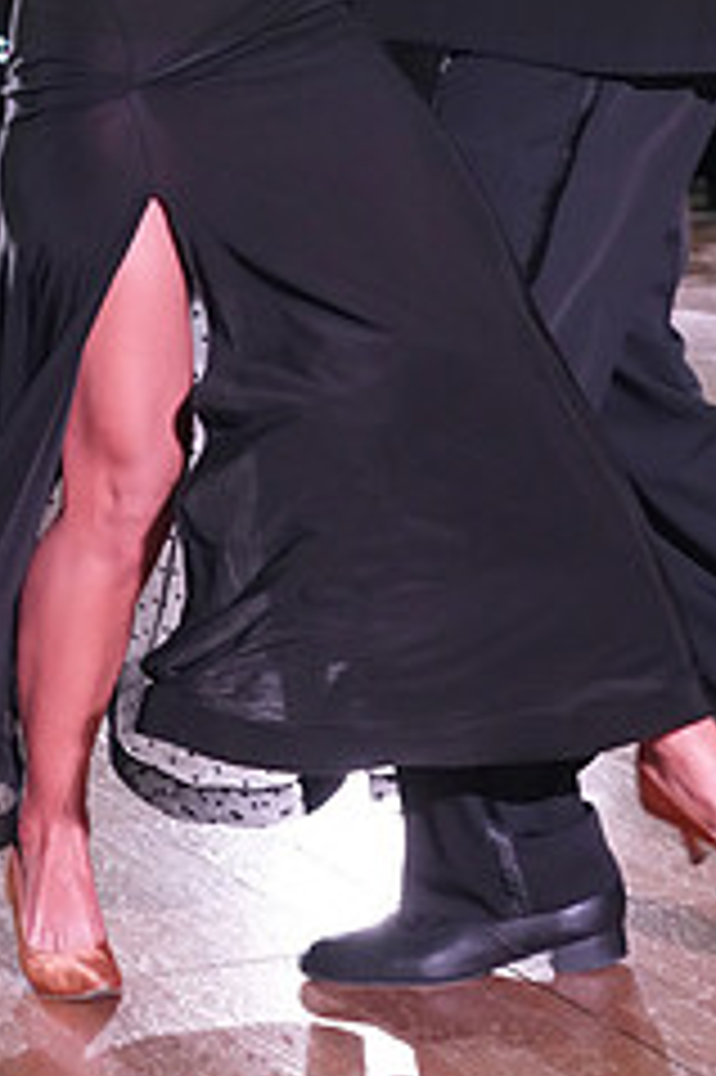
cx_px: 236
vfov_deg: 16.7
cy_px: -108
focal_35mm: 119
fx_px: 3555
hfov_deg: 11.5
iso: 5000
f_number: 5
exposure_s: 1/320
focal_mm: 49
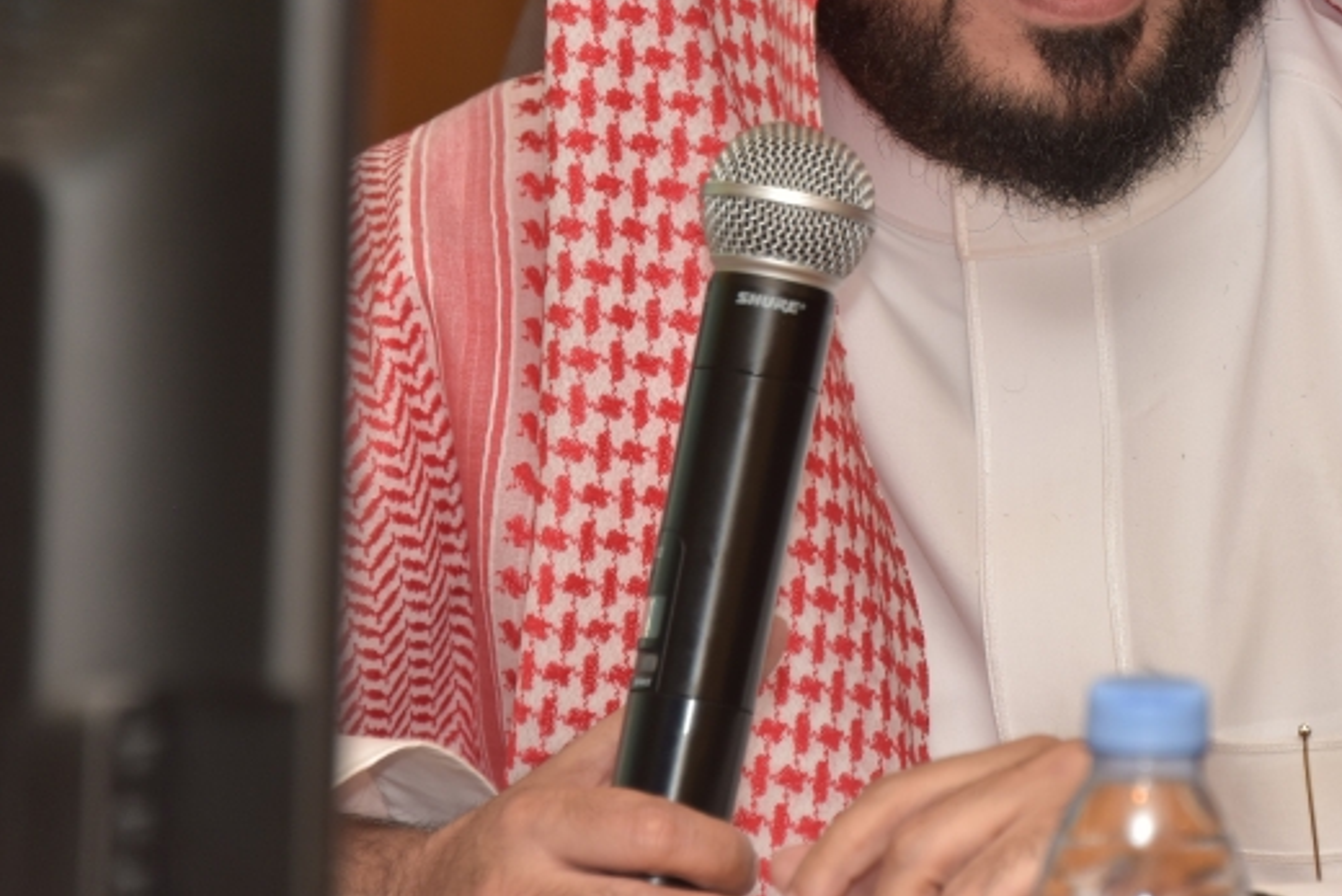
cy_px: 120
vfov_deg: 3.1
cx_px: 1148
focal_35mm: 442
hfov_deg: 4.7
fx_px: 16480
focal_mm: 230
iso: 500
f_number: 5.6
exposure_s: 1/60
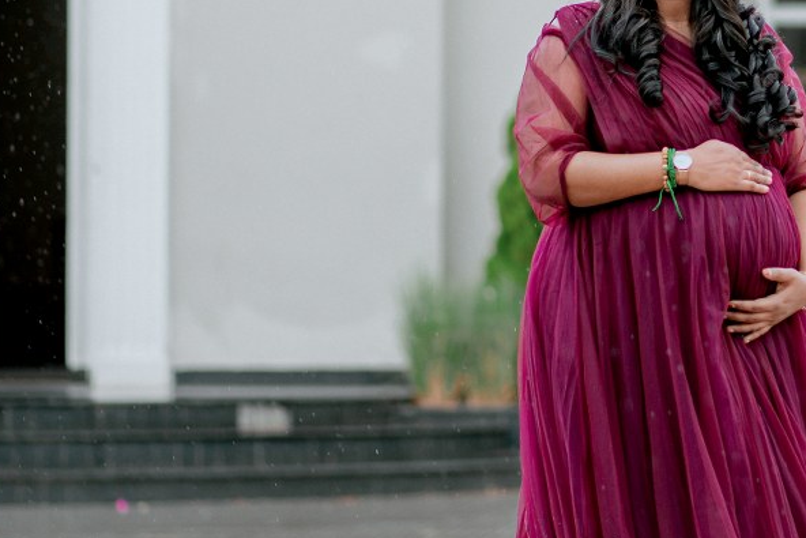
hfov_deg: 7.0
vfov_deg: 4.7
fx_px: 6584
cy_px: -9
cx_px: 764
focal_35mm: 294
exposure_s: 1/1000
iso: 200
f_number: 1.8
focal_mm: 85
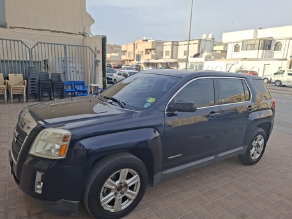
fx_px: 194
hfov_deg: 73.9
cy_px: 110
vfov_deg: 58.9
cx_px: 146
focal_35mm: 23
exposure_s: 1/1235
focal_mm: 5.54
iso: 50
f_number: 1.8
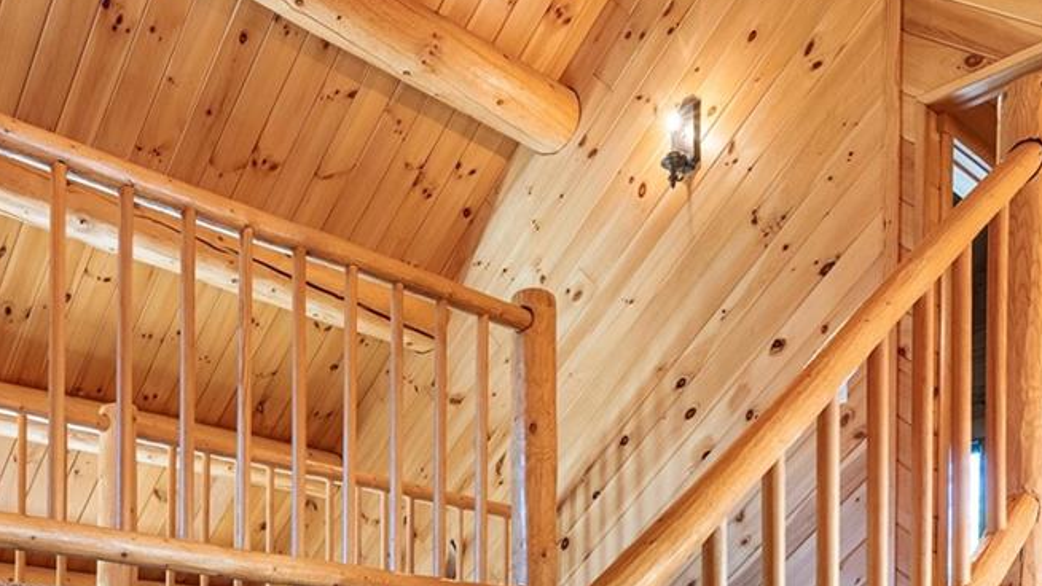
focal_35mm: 41
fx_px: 1133
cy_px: 801
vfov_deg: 24.5
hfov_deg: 48.0
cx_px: 300
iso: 200
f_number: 8
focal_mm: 16
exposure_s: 1/25
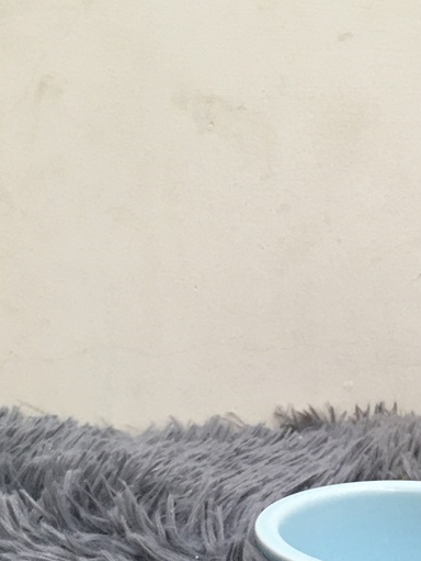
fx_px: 1101
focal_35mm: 68
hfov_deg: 21.0
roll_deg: -1.4
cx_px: 403
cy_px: 446
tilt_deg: -11.0
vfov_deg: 28.0
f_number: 2.2
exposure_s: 1/33
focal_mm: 4.15
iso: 125
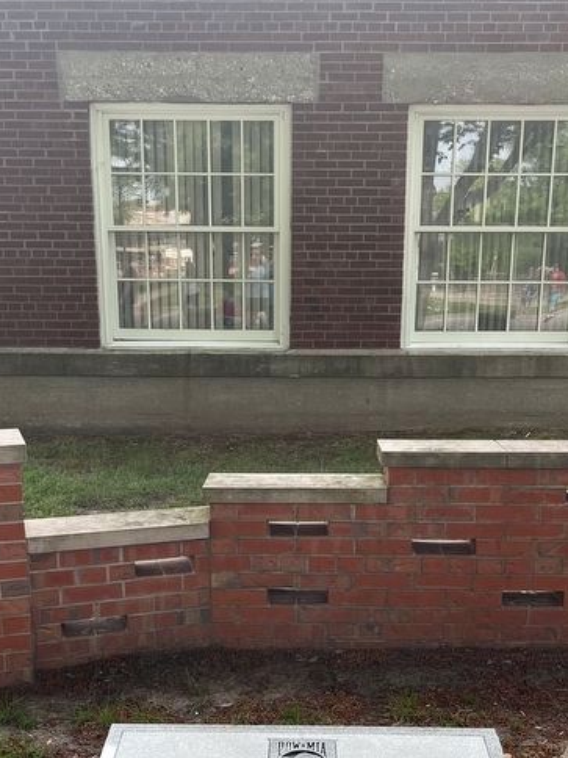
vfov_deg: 43.2
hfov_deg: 33.6
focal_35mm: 43
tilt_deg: -14.4
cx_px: 294
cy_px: 511
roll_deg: +0.0
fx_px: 941
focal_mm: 5.1
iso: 50
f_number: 1.6
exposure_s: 1/649
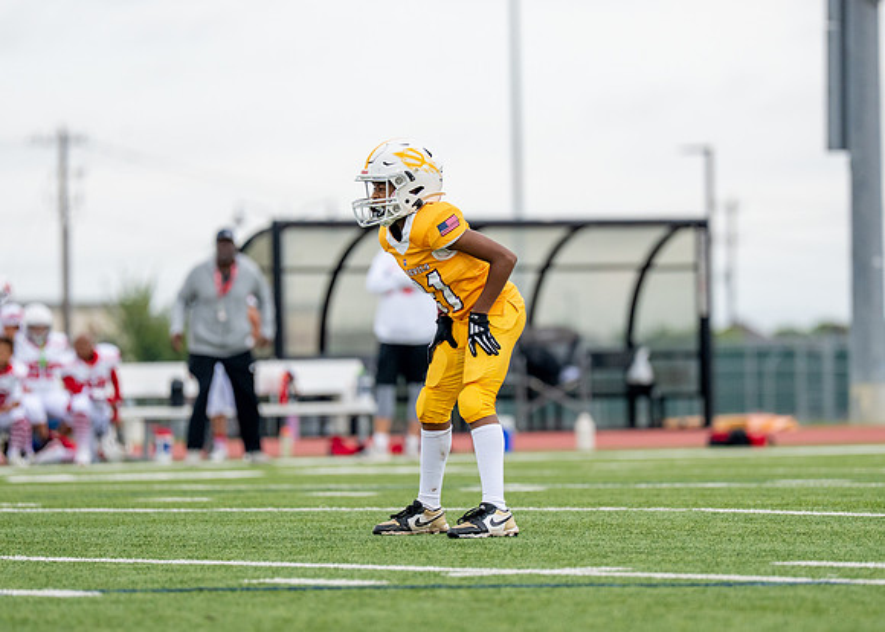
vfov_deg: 4.5
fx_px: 8103
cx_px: 479
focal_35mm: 322
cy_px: 335
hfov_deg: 6.3
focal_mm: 200
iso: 500
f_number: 2.8
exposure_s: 1/2000
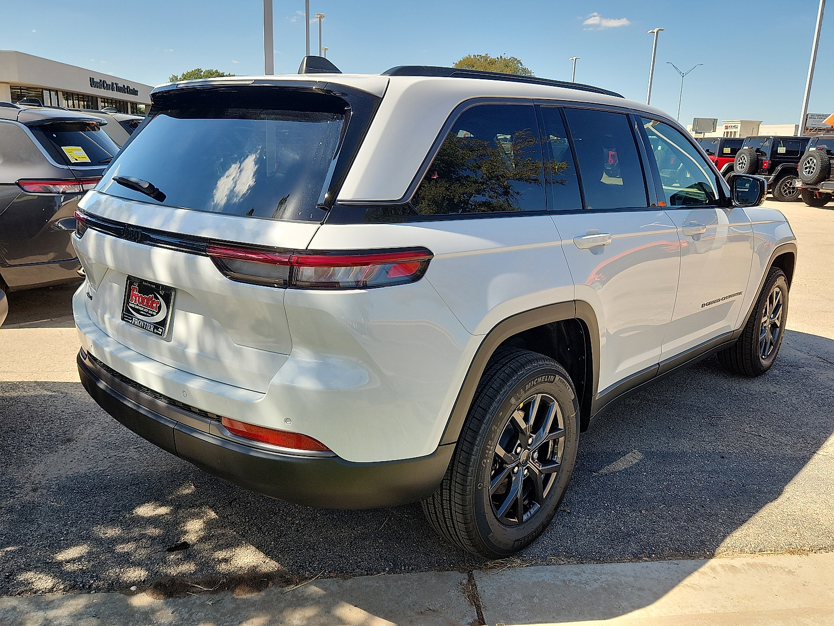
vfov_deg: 58.9
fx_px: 554
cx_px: 417
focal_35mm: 23
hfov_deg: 73.9
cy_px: 313
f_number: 1.8
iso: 50
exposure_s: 1/769
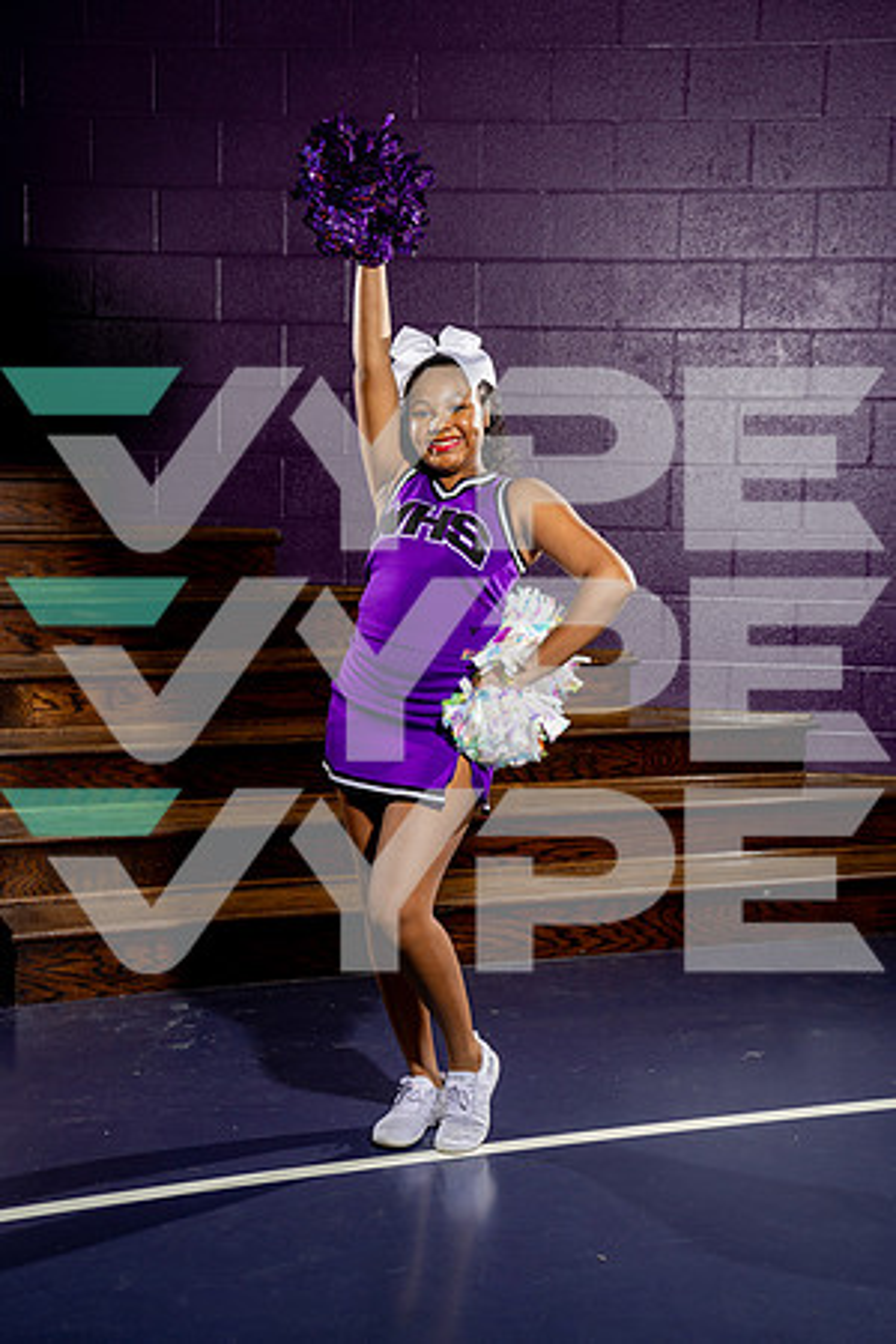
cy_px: 672
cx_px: 448
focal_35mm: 54
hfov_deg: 25.1
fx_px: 2016
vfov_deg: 36.9
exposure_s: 1/250
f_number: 4
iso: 250
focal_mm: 54
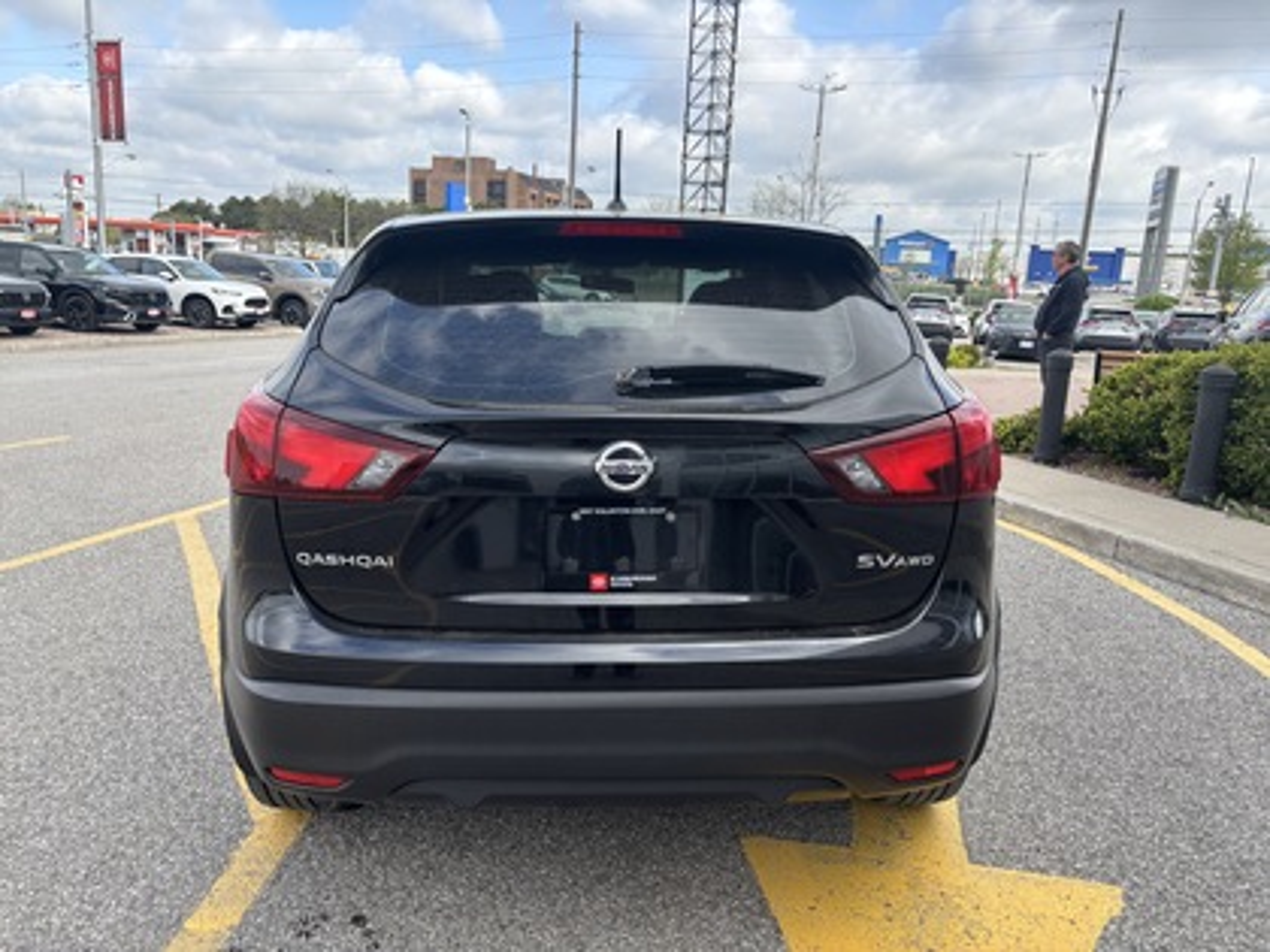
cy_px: 476
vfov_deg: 53.1
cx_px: 635
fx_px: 954
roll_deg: -2.0
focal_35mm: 26
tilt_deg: -11.2
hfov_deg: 67.3
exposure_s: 1/951
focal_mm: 5.96
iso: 50
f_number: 1.6
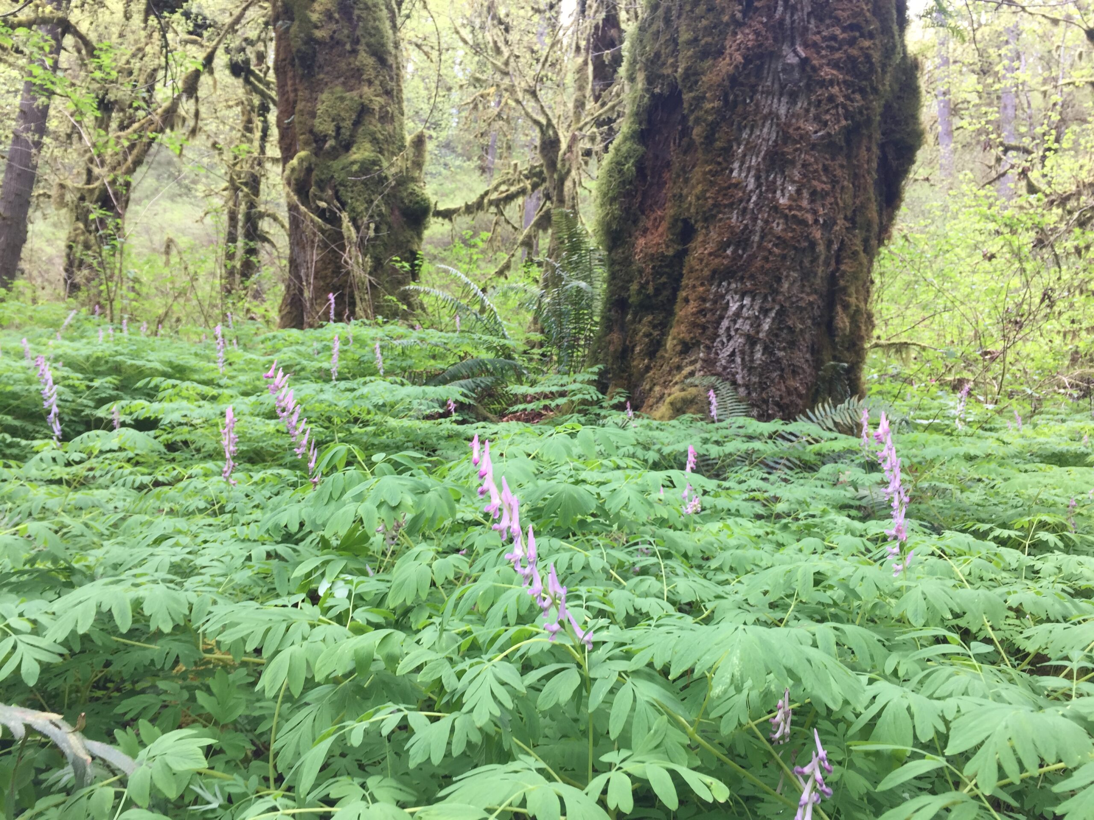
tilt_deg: +9.8
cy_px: 410
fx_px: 917
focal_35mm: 29
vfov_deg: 48.2
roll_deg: -6.7
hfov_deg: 61.7
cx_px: 547
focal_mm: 4.15
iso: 32
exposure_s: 1/60
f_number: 2.2
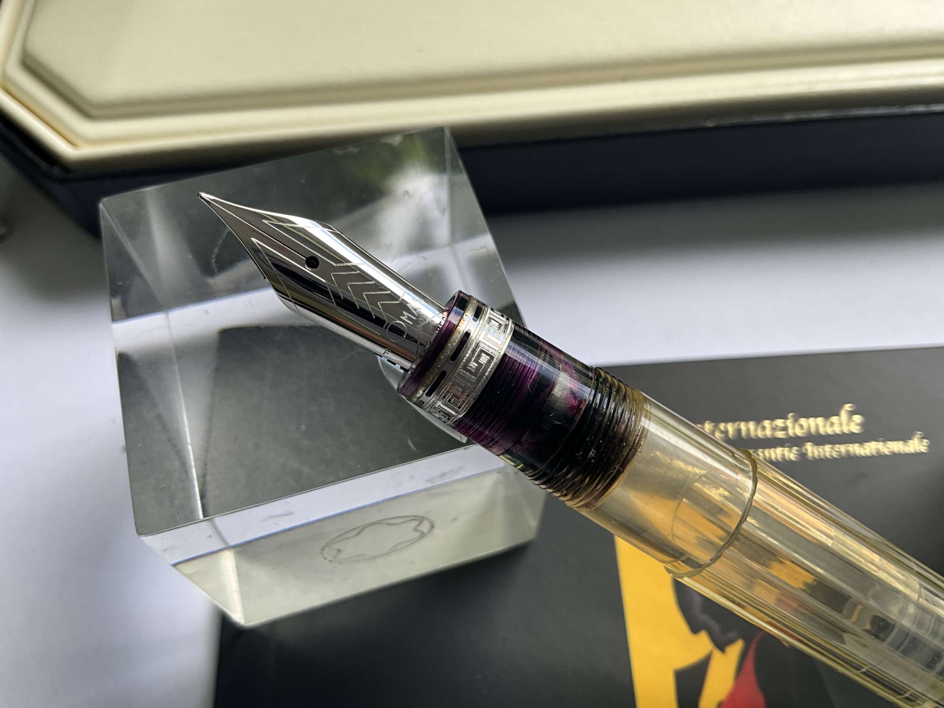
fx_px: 791
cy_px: 354
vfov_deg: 48.2
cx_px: 472
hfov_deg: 61.7
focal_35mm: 29
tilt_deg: -62.8
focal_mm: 3
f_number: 1.8
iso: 25
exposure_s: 1/122
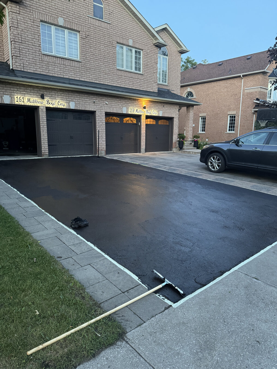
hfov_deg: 56.8
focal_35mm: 24
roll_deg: +0.0
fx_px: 256
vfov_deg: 71.6
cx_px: 138
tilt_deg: -10.3
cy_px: 184
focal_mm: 6.76
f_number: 1.78
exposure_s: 1/52
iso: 800
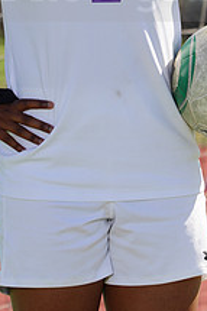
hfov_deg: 1.7
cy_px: -25
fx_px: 7135
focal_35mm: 826
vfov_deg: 2.5
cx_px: 107
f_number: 11
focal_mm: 306
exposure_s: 1/250
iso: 200
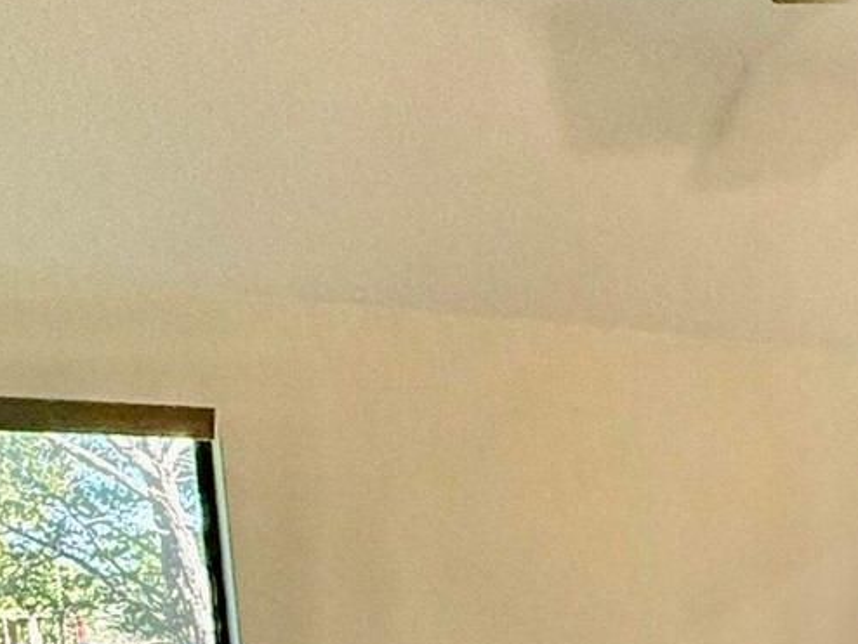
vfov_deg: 22.6
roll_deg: +0.8
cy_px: 837
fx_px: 1438
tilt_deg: -9.6
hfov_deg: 29.9
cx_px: 940
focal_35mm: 58
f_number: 2.2
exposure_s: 1/120
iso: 250
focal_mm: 2.22
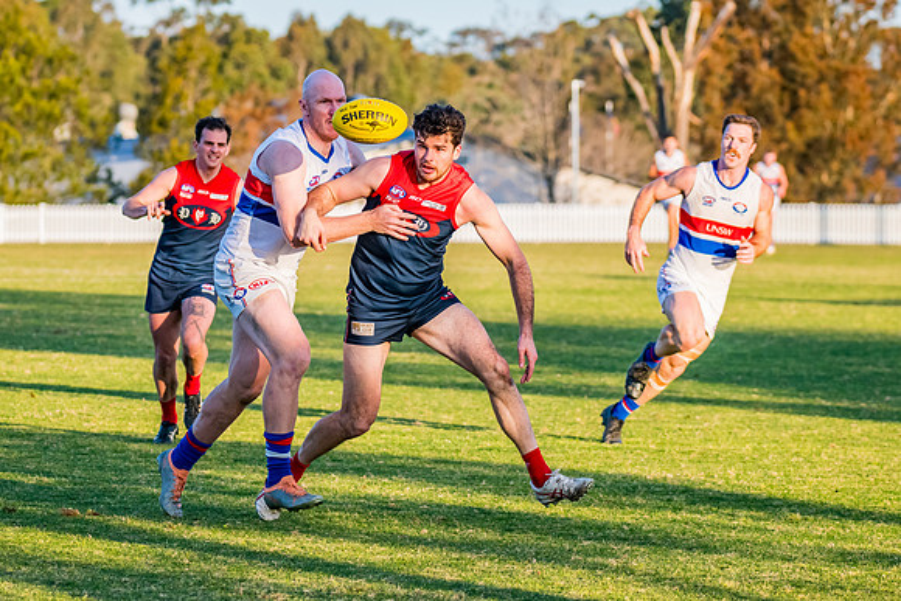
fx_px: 5170
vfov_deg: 6.7
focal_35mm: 207
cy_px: 302
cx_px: 405
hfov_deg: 10.0
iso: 800
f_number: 5.6
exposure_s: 1/1600
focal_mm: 170
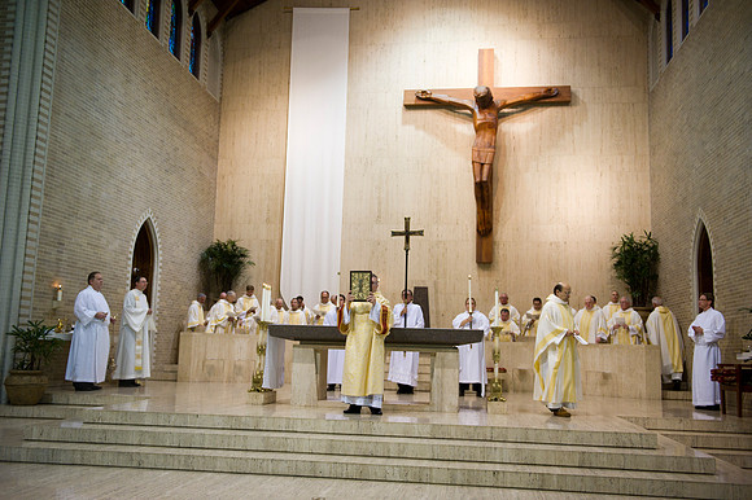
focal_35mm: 34
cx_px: 376
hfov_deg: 55.8
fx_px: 710
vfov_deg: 38.8
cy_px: 250
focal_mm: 34
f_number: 2.8
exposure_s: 1/250
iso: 2000
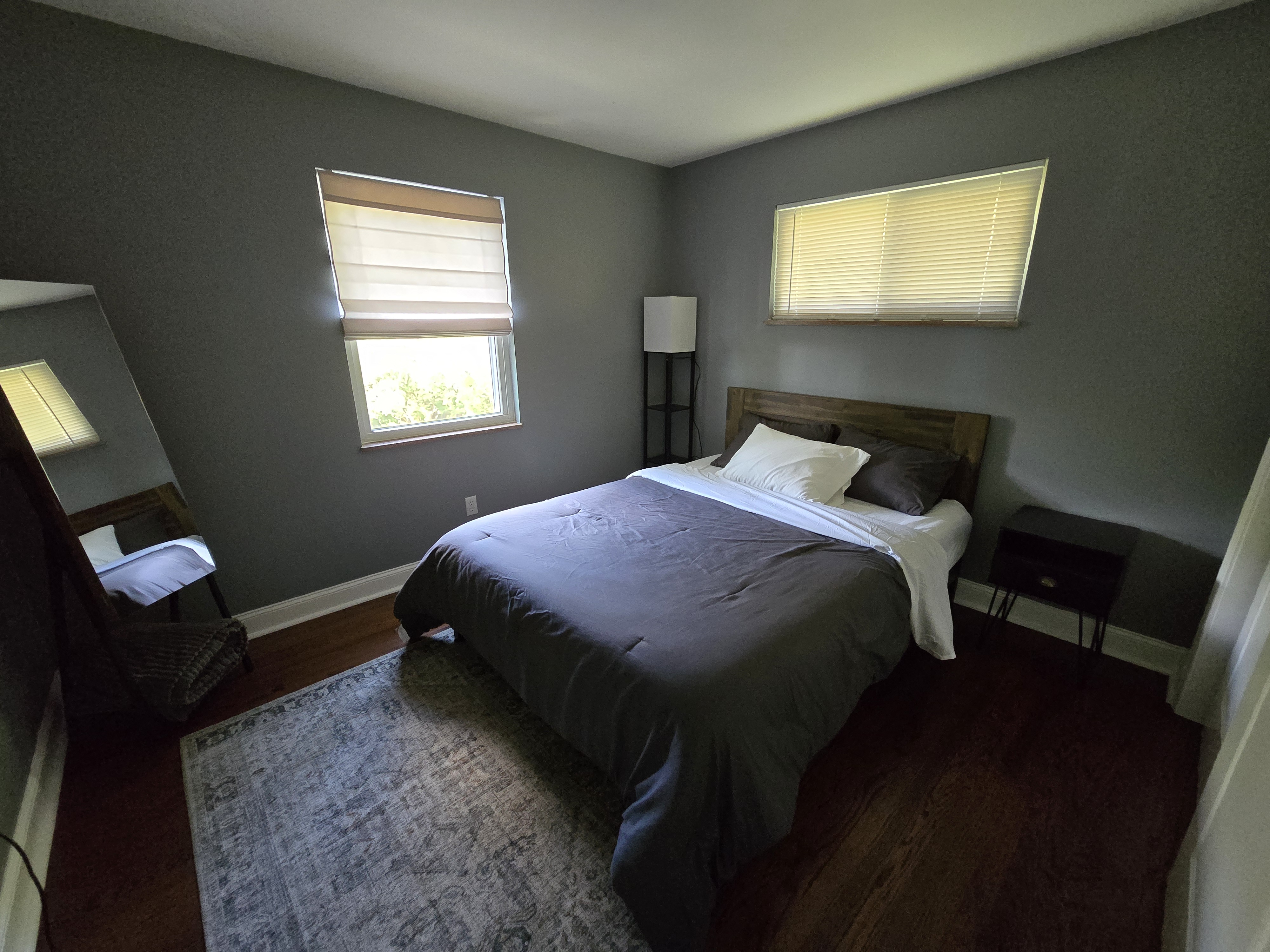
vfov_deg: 89.9
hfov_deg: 106.2
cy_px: 476
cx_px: 635
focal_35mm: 13
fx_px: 477
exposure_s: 1/60
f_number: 2.2
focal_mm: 2.2
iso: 1000
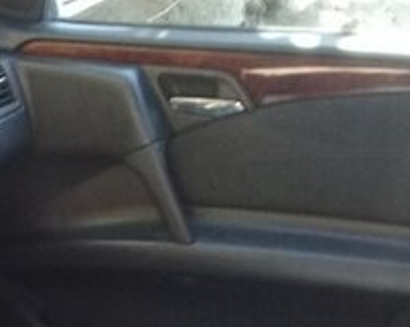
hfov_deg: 17.9
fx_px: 1200
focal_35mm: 99
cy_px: 462
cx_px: -150
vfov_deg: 14.6
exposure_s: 1/50
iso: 64
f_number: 2.2
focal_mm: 3.3
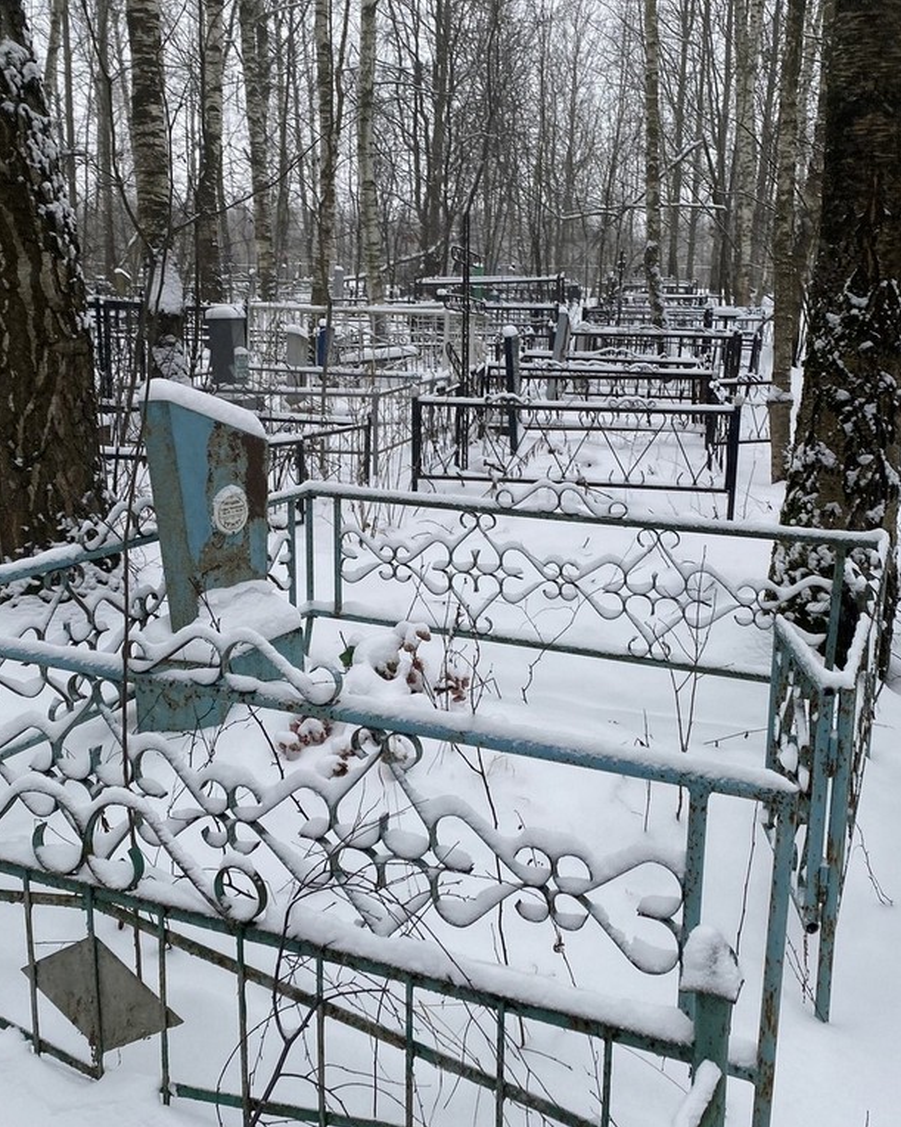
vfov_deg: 52.8
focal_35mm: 34
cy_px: 565
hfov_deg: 43.3
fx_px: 1134
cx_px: 407
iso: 32
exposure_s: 1/285
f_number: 1.8
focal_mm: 4.25
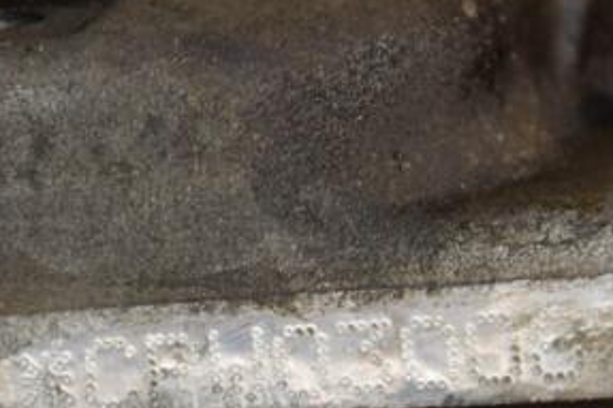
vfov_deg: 4.2
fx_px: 5599
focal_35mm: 329
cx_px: 282
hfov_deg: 6.3
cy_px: 273
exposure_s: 1/60
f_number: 5.6
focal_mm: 105
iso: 800
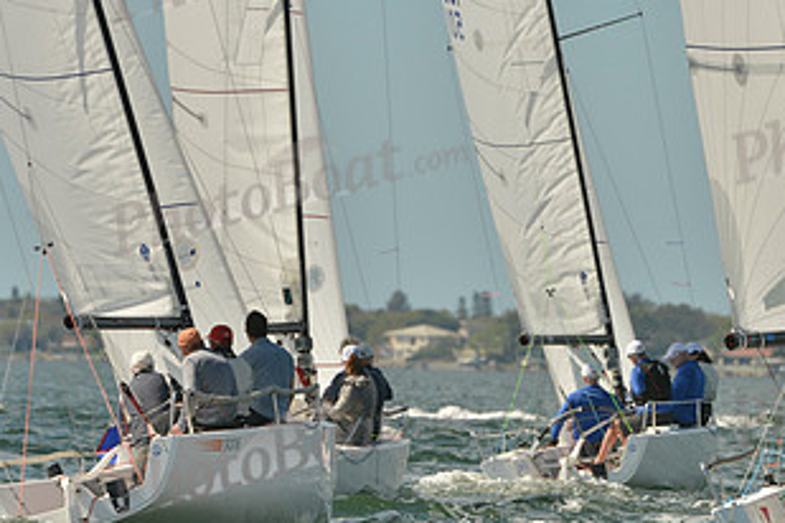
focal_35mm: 752
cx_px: 602
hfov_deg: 2.7
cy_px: 286
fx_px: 16396
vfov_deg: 1.8
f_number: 10
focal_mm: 400
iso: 280
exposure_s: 1/800
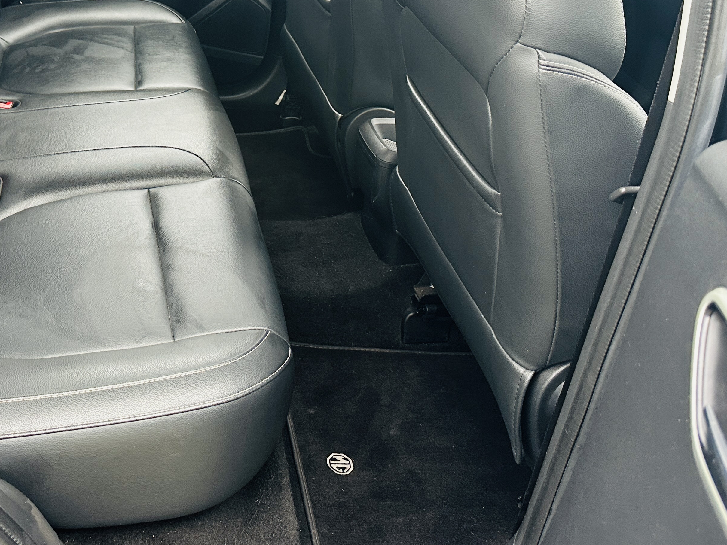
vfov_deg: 34.7
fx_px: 840
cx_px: 247
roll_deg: -7.9
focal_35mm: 40
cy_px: 99
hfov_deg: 46.1
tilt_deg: -23.3
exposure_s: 1/60
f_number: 1.78
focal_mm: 6.86
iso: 320
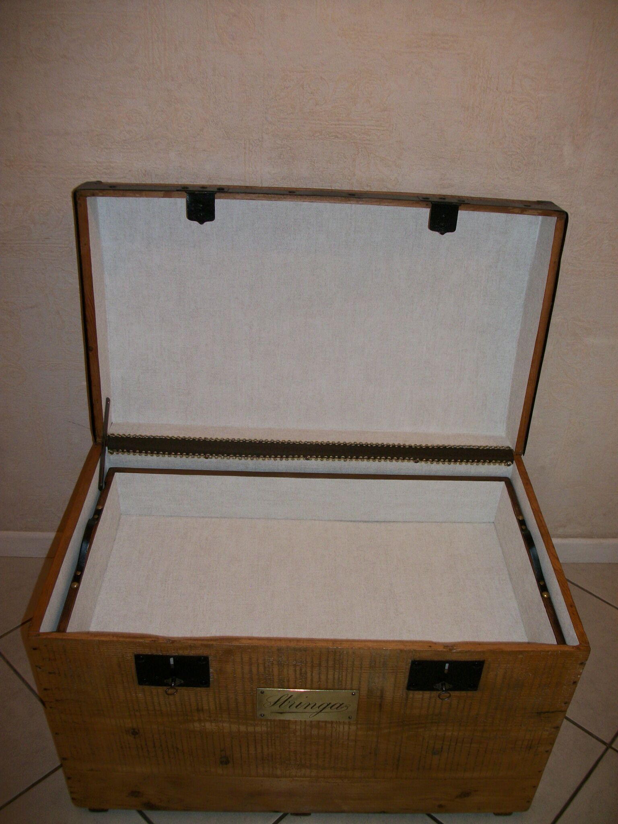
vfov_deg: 56.8
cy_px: 412
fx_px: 762
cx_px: 309
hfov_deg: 44.2
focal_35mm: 32
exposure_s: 1/30
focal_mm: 5.7
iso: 80
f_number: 2.9
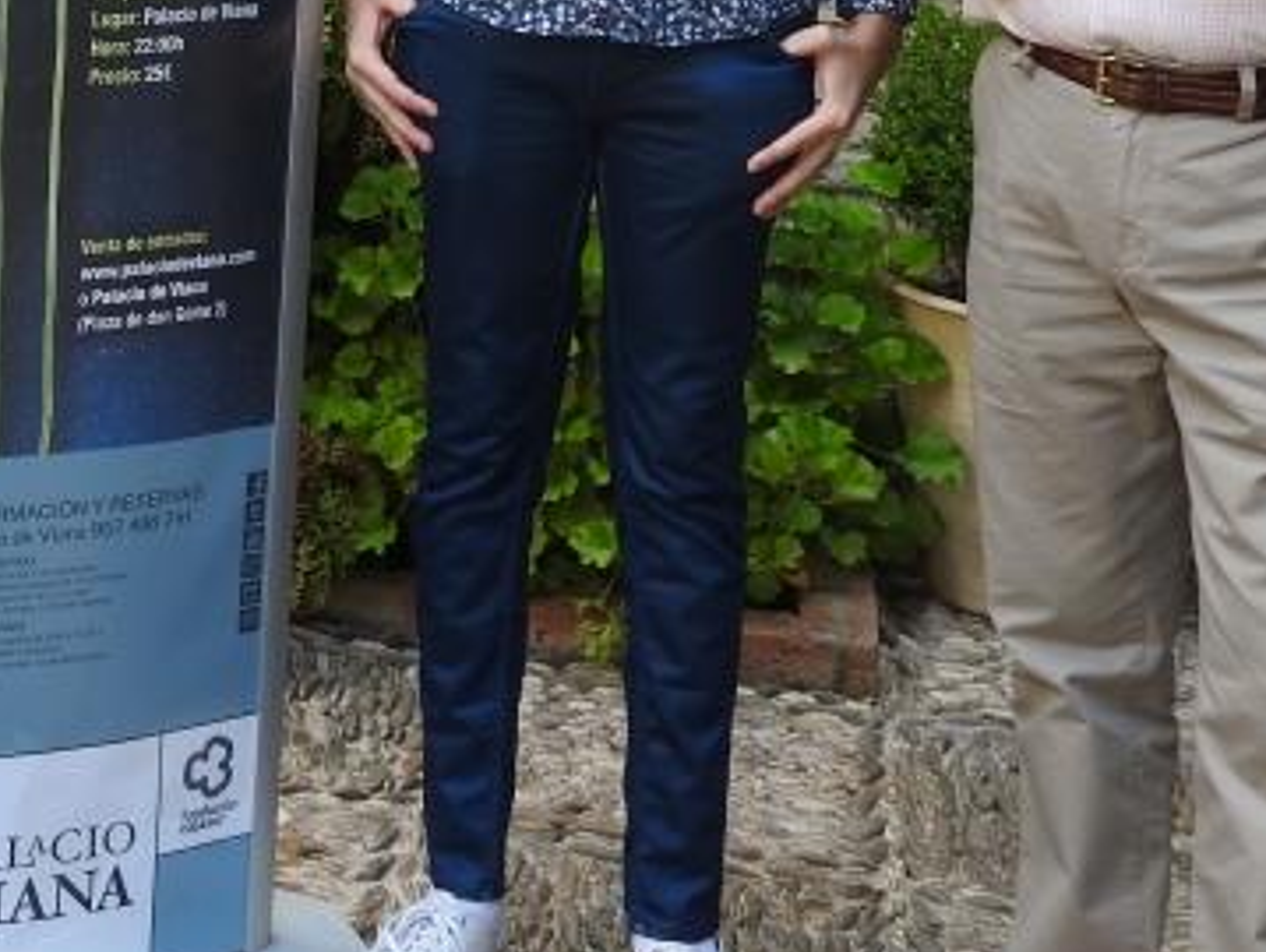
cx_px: -127
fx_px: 3441
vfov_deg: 15.4
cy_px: -14
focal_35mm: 94
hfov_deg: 19.9
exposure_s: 1/50
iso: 100
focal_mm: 5.9
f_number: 3.6
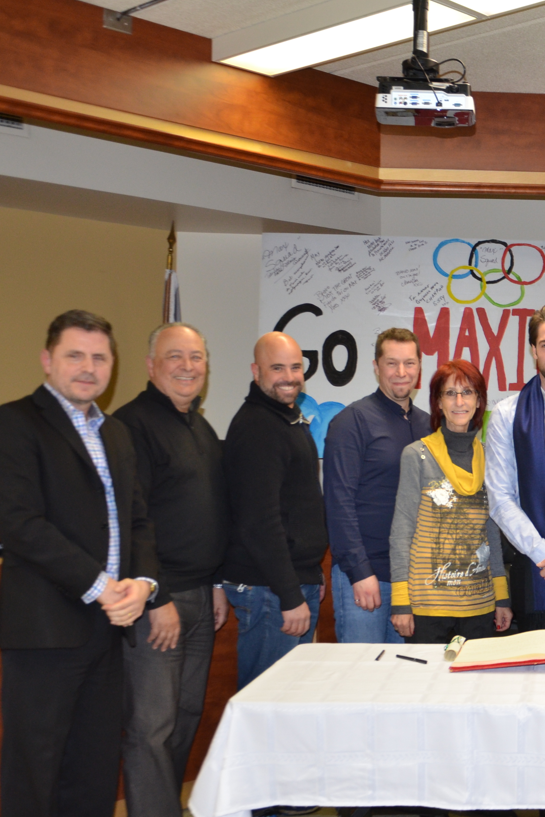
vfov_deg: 39.6
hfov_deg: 25.4
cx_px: 567
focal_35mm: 50
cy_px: 408
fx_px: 1135
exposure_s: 1/60
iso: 800
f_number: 3.8
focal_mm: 22
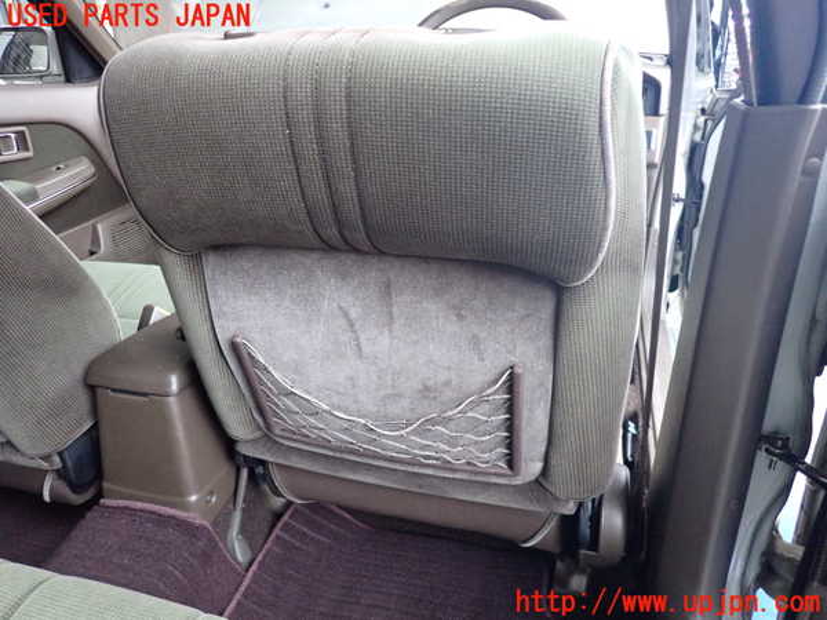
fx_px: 597
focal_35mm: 25
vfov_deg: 54.9
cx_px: 414
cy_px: 310
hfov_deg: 69.4
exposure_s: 1/125
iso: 1000
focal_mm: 4.5
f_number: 2
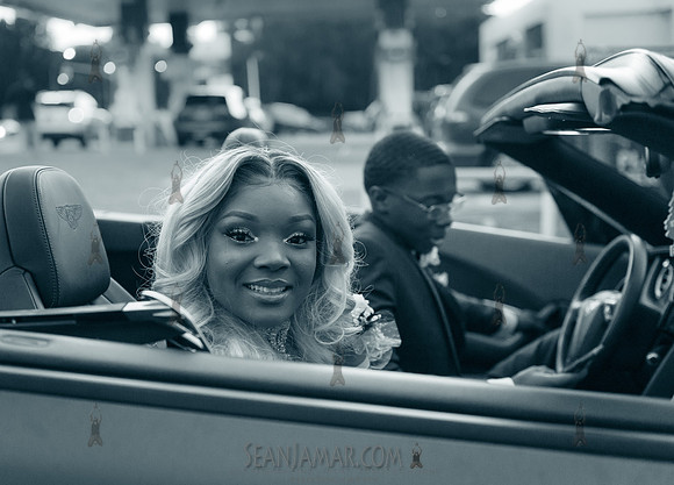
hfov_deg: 41.1
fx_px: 899
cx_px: 306
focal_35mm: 47
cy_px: 246
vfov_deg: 30.2
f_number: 2.8
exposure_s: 1/320
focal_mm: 44
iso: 3200
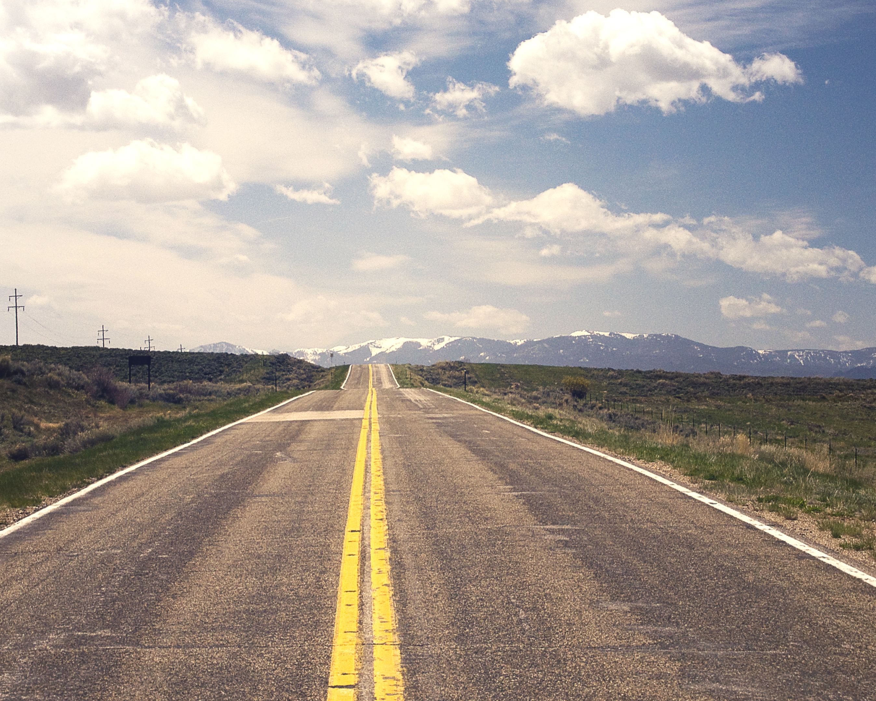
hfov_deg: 19.0
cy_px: 268
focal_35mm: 101
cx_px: 383
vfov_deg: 15.3
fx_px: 2612
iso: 400
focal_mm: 45
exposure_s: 1/320
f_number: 14
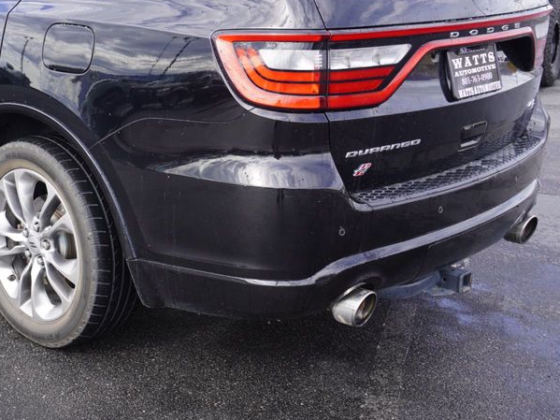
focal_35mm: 52
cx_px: 113
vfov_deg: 27.9
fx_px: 838
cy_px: 136
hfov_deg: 35.8
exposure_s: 1/100
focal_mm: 21
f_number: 6.3
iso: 100
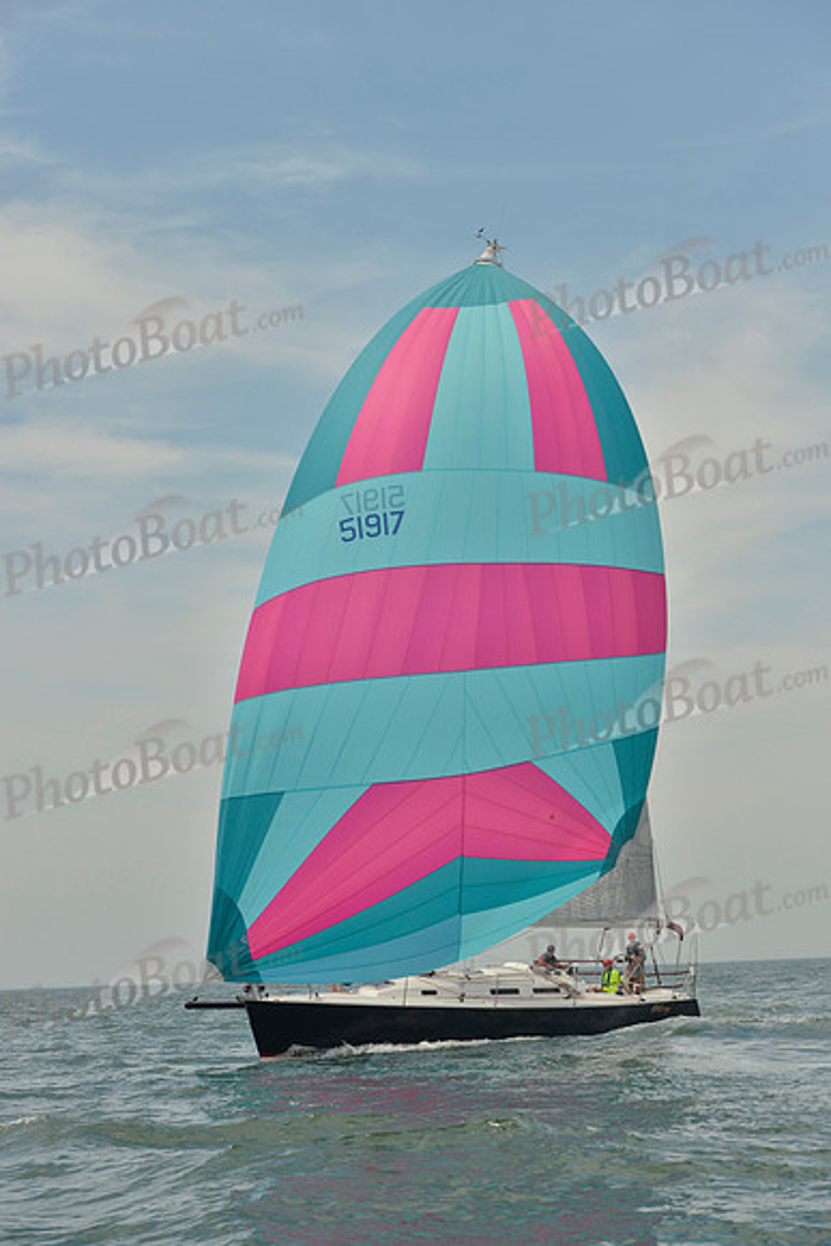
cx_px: 416
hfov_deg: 19.5
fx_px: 2422
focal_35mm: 70
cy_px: 623
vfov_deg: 28.8
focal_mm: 70
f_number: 8
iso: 280
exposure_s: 1/1250
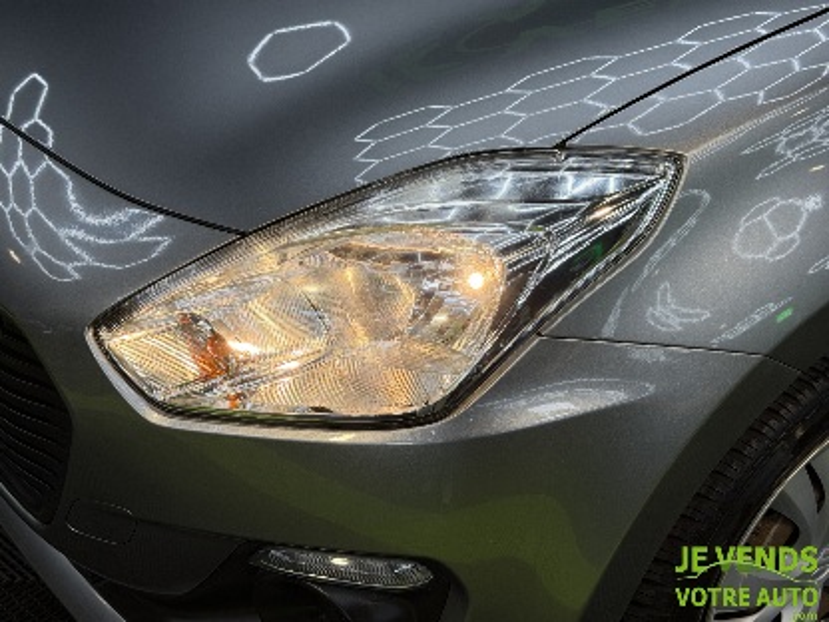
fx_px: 1150
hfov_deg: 39.7
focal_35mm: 48
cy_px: 311
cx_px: 414
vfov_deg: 30.3
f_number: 1.78
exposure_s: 1/314
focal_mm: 6.76
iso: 64
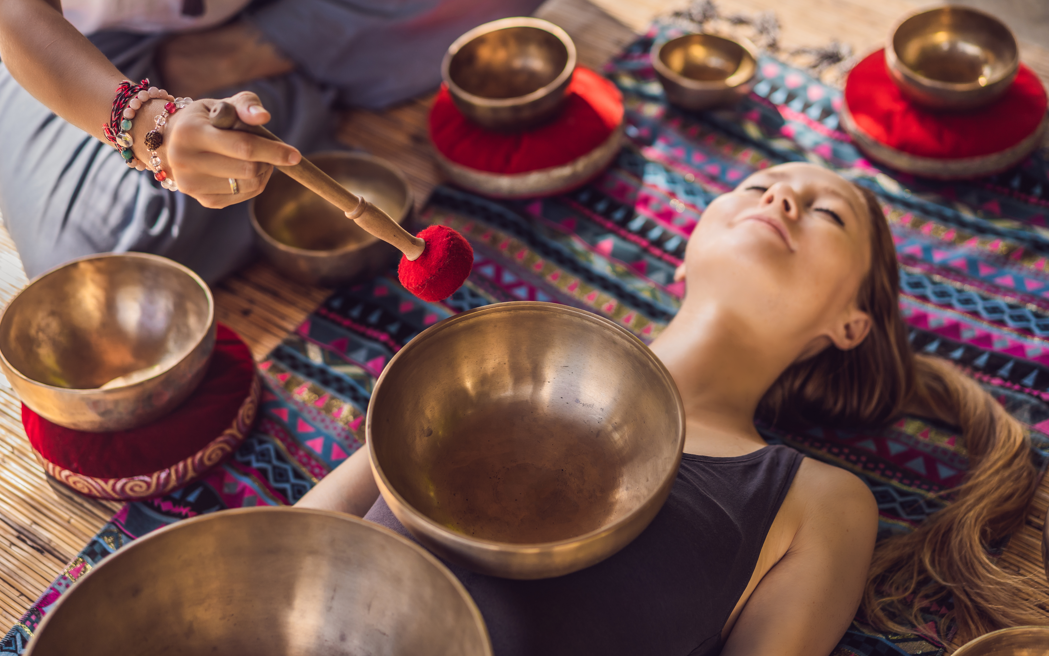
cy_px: 316
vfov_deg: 22.7
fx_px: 1630
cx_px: 526
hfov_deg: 35.7
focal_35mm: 57
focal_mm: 55
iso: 100
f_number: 2.2
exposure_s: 1/1000
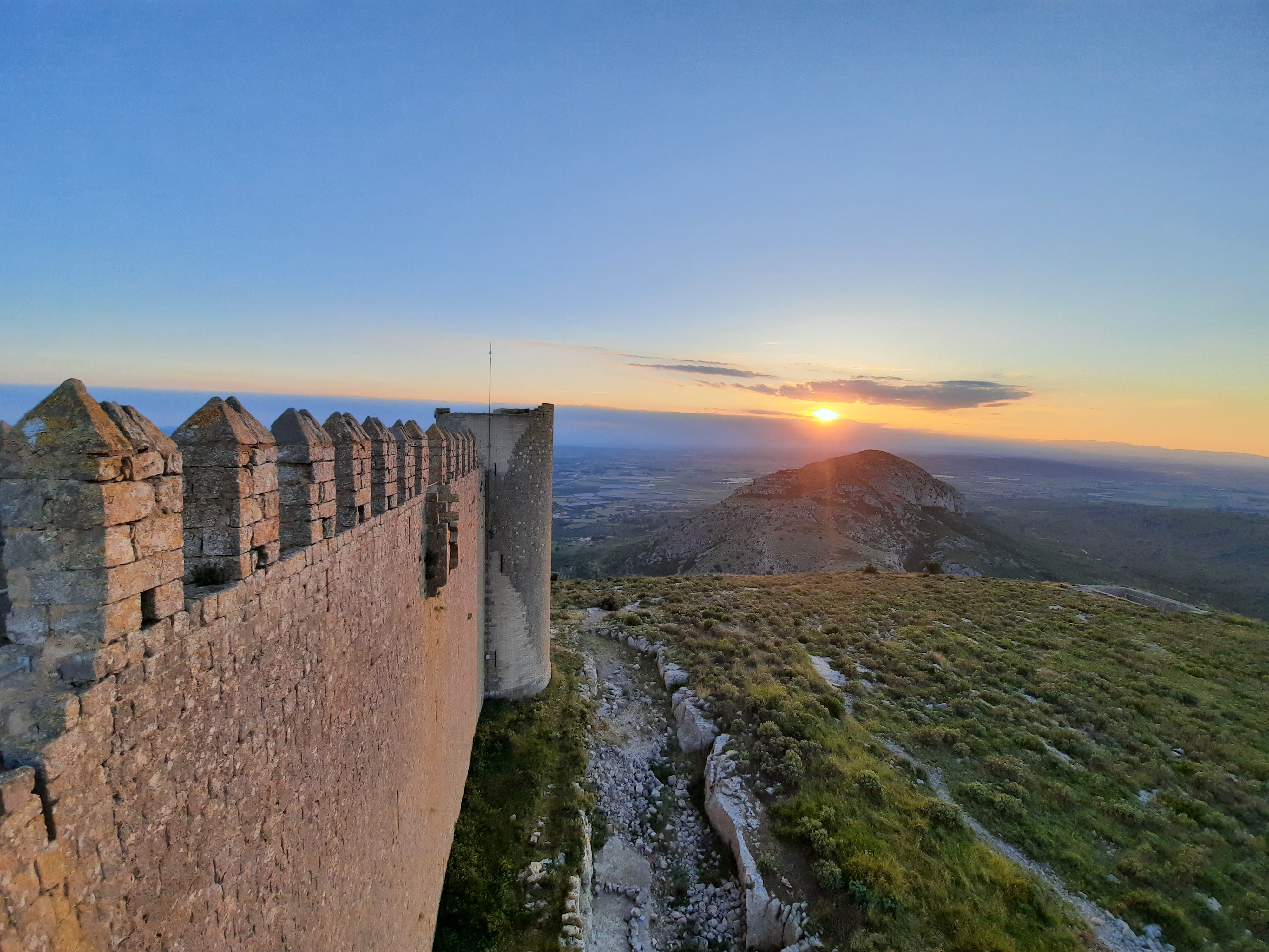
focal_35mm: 13
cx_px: 634
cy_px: 476
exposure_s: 1/516
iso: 40
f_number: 2.2
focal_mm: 1.74
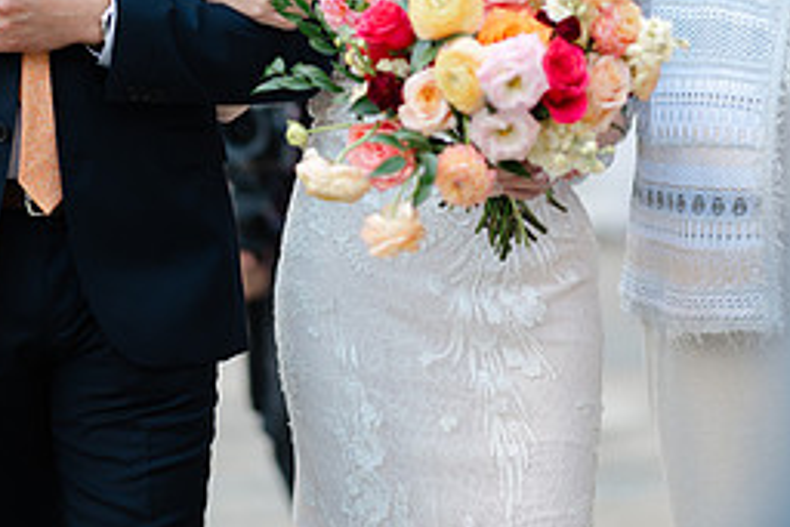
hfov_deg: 8.6
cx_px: 478
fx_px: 5226
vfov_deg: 5.8
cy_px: -32
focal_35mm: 238
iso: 64
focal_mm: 105
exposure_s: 1/320
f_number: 1.4
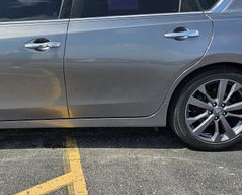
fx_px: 430
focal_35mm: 60
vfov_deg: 25.4
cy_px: 78
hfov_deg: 30.6
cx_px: 45
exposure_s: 1/588
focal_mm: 6.3
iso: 10
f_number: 1.7
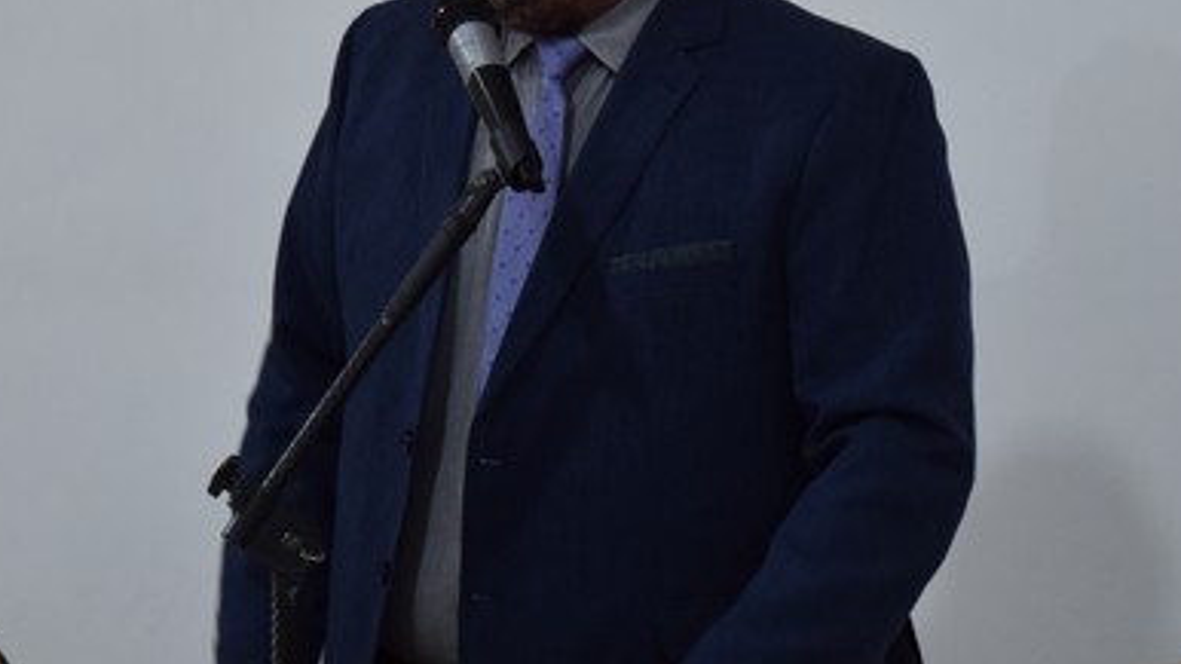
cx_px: 658
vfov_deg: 9.0
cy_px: 208
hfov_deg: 16.0
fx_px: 4196
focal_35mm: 134
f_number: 4.2
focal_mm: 44
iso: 400
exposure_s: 1/60
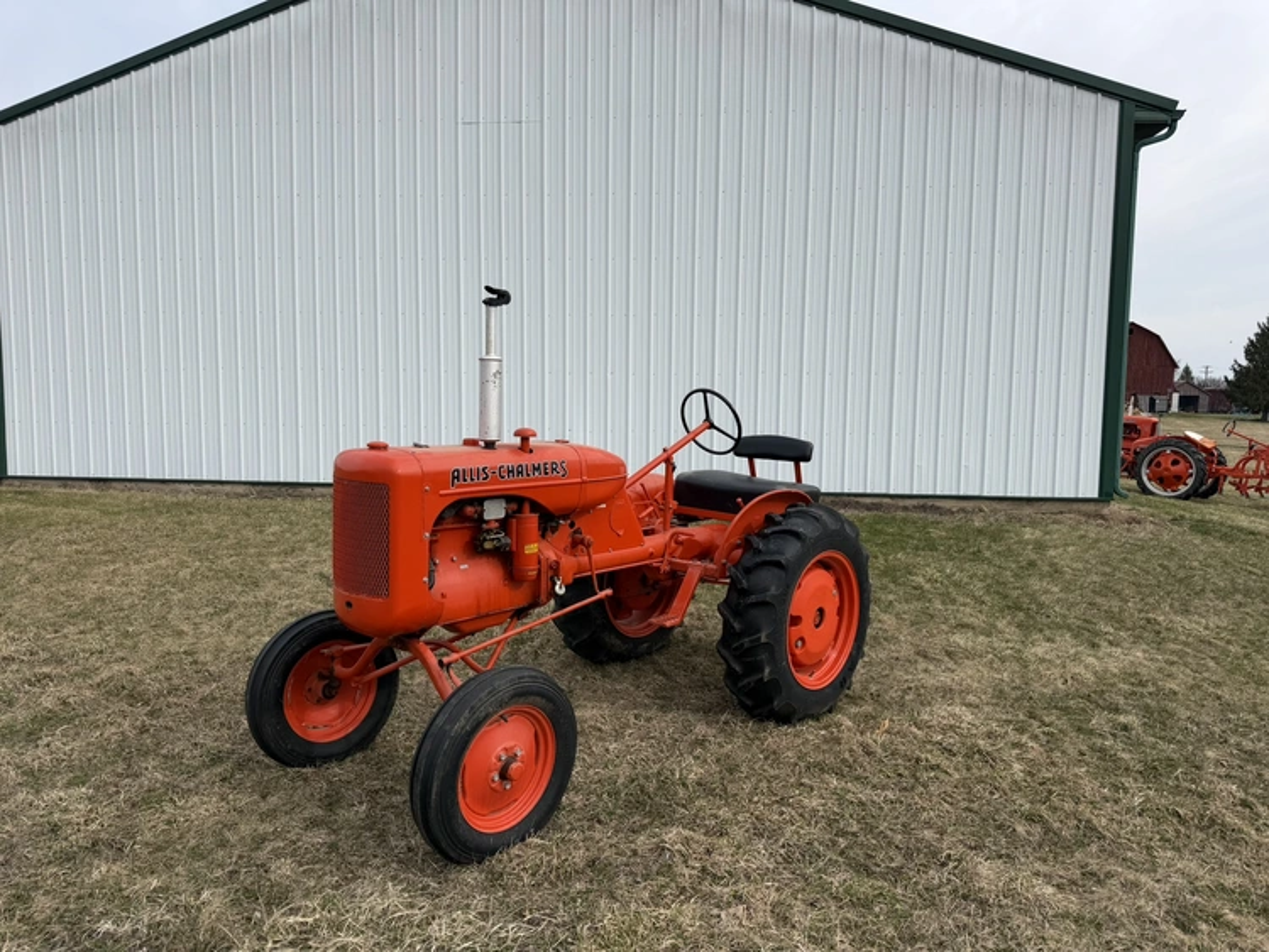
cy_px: 476
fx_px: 880
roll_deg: +0.7
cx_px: 634
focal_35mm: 24
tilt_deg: -2.3
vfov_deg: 56.8
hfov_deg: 71.6
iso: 80
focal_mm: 6.76
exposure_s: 1/3584
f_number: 1.78
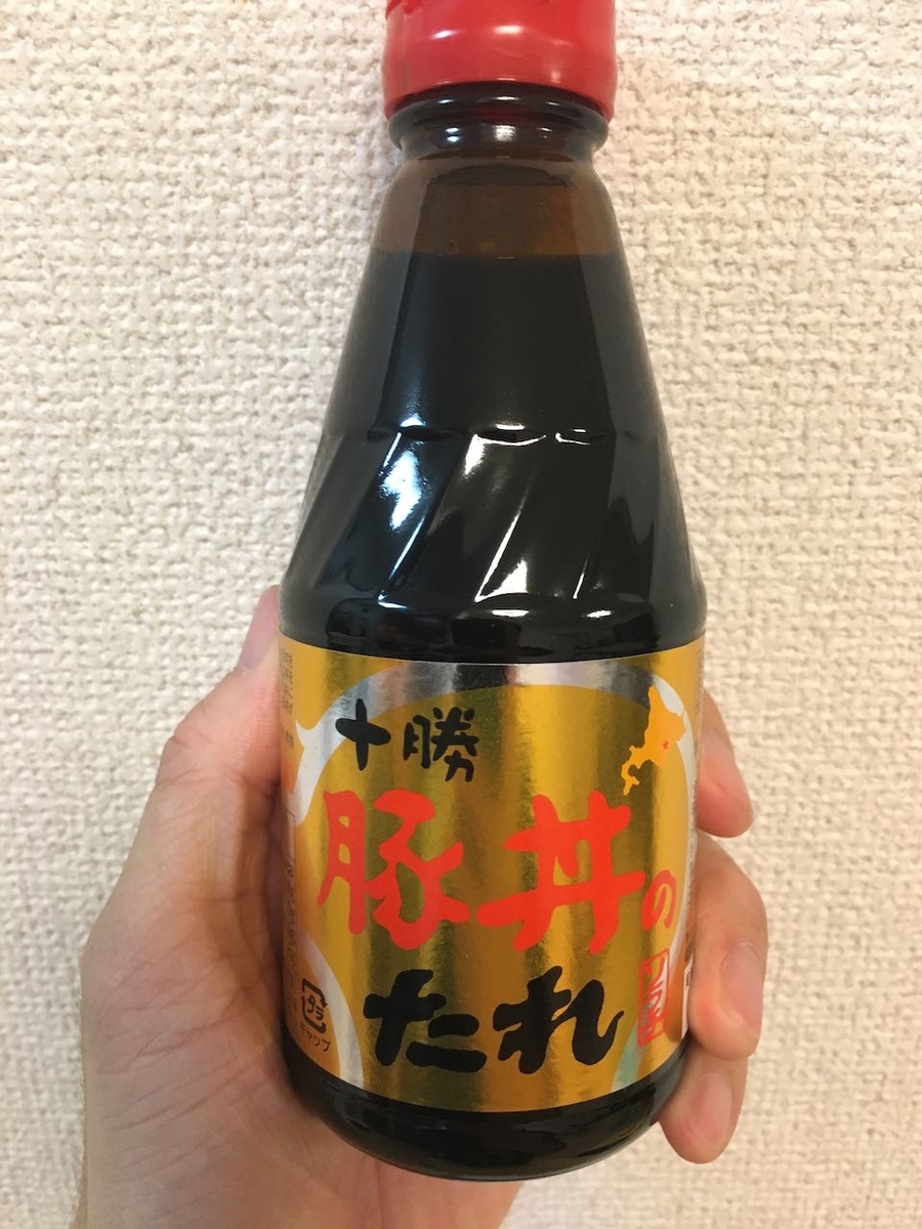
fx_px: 1030
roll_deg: -2.2
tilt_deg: -23.6
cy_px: 614
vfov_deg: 61.7
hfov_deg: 48.2
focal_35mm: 29
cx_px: 461
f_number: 2.2
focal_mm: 4.15
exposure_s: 1/20
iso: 200
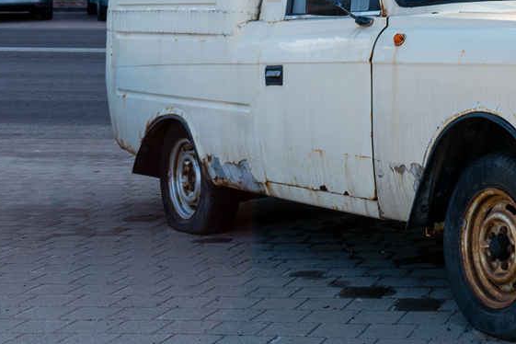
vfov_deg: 18.1
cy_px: -17
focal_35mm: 73
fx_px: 1046
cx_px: 527
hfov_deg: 26.1
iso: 100
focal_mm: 20
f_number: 7.1
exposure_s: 1/200
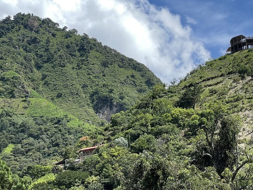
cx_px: 211
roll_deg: +4.2
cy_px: 88
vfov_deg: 15.4
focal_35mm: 96
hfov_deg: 20.2
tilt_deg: +16.6
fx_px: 702
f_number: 2
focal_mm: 6
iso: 25
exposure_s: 1/1712
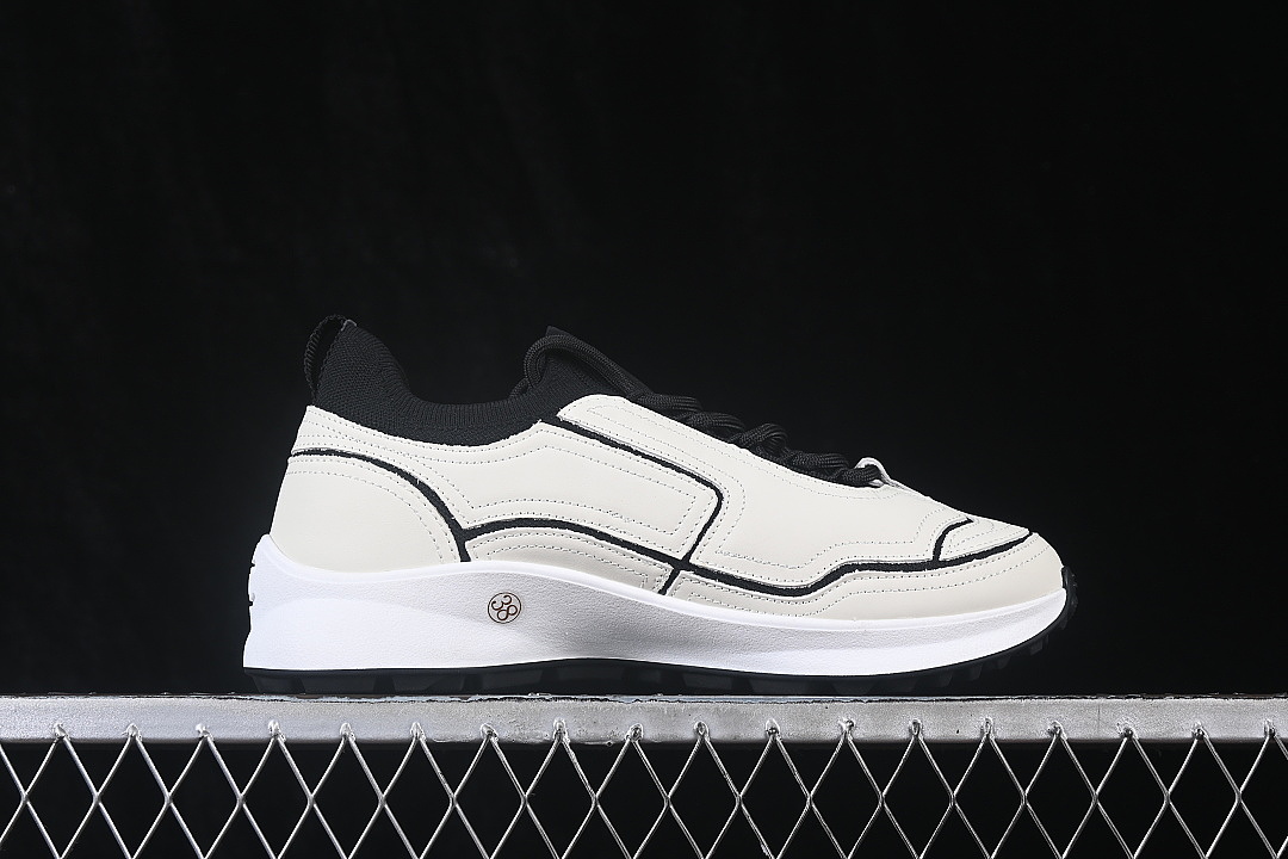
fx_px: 2683
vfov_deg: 18.2
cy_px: 430
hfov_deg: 27.0
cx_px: 644
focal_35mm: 75
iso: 160
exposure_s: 1/80
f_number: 8
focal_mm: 50
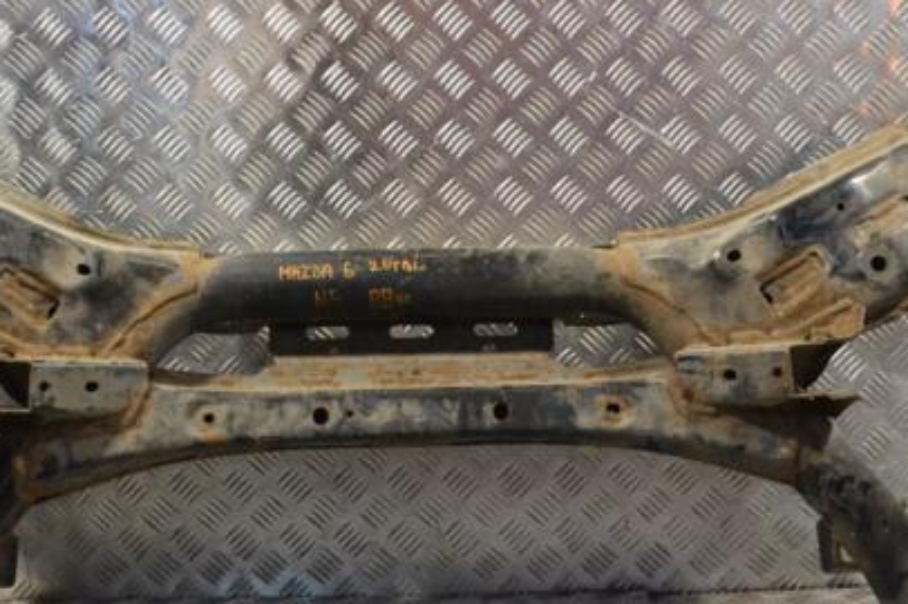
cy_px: 336
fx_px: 1789
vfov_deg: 19.1
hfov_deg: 28.4
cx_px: 396
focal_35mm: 71
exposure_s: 1/250
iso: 3200
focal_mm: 32
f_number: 8
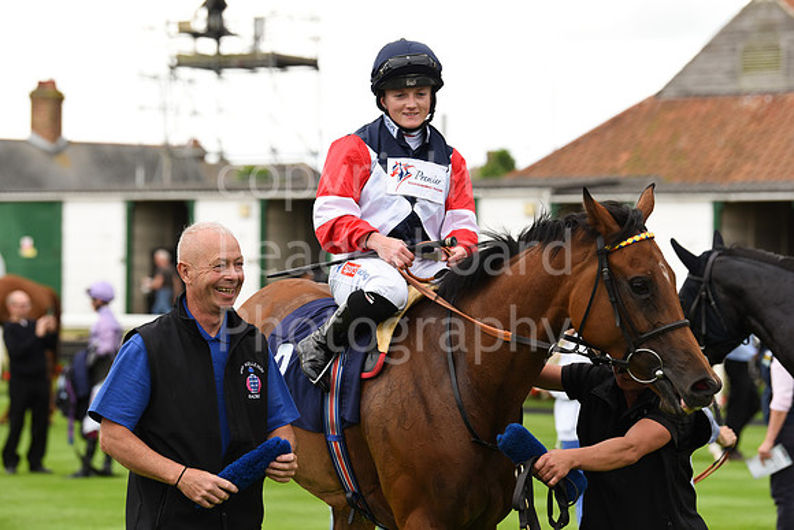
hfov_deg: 15.2
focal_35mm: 135
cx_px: 397
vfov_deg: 10.2
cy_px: 265
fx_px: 2978
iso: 800
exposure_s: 1/1600
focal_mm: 135
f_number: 4.5
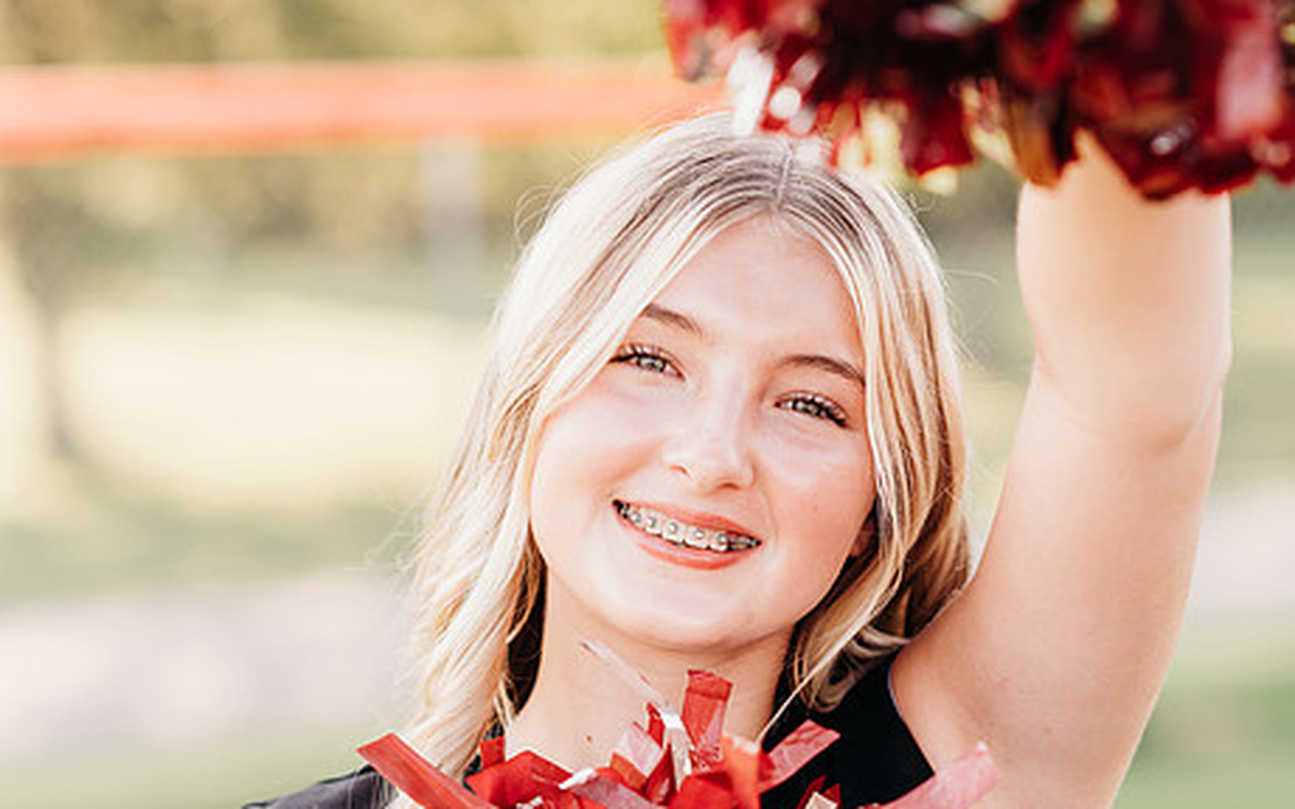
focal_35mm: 109
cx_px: 733
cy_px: 468
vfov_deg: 12.0
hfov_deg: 19.1
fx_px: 3846
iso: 200
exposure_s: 1/320
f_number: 2.8
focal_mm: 85
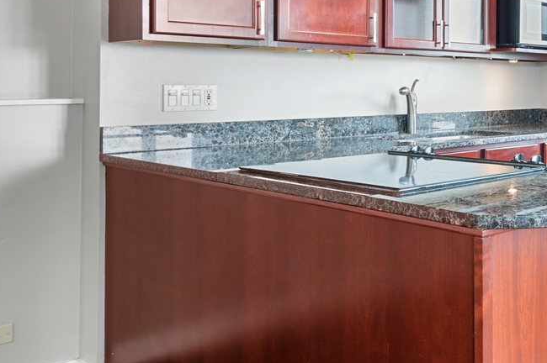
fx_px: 607
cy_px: 66
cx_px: 618
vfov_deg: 32.3
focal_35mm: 40
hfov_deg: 38.9
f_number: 11
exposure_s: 4
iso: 100
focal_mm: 10.63
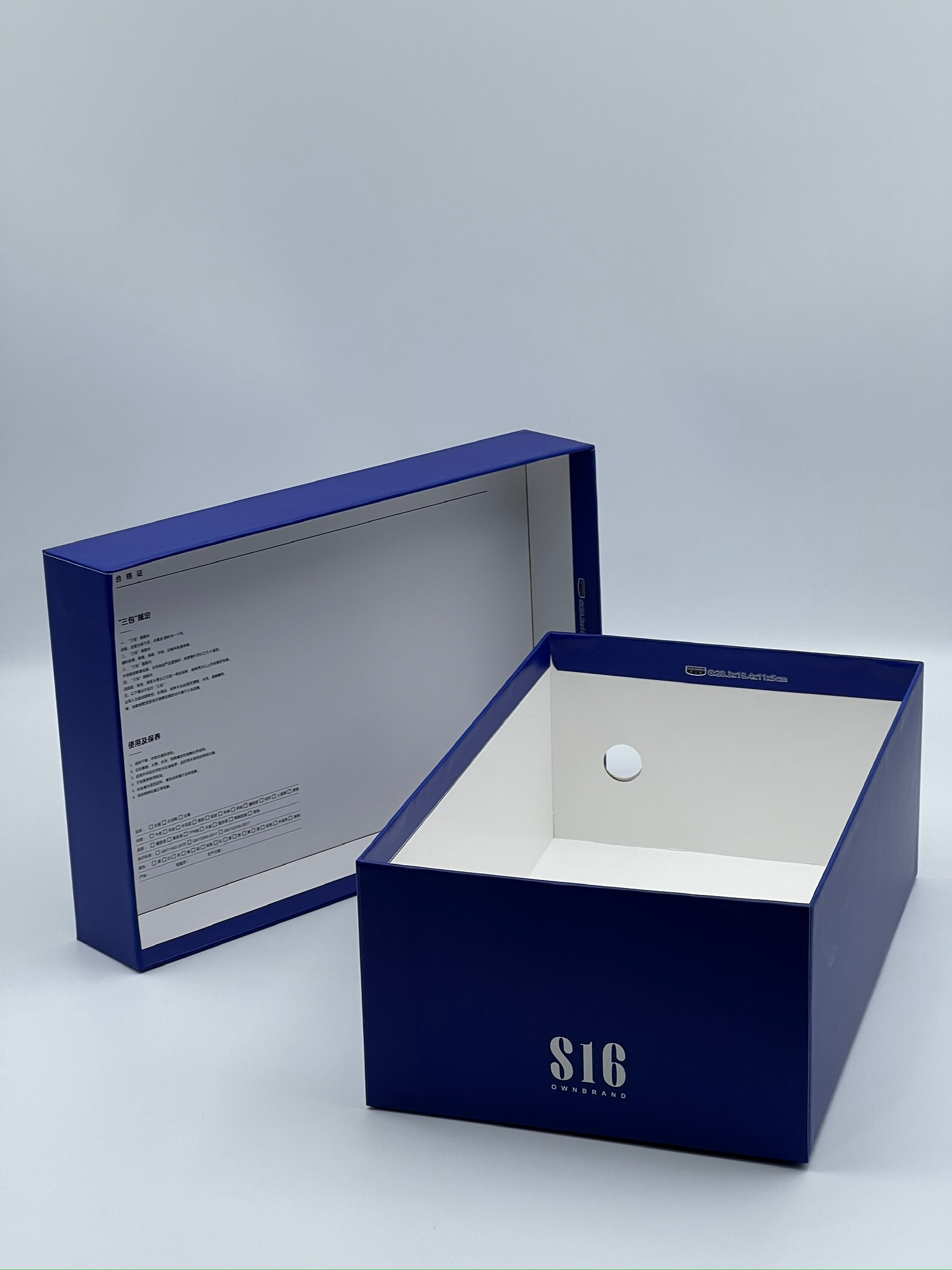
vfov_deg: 25.3
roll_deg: +1.3
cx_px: 476
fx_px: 2824
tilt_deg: -17.0
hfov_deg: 19.1
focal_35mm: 77
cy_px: 635
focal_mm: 9
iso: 40
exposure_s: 1/99
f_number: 2.8
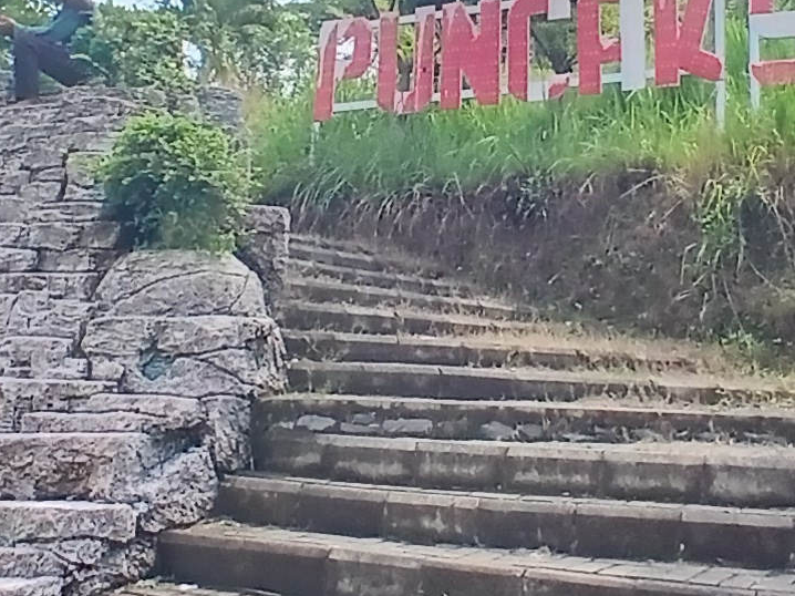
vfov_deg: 23.7
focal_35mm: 61
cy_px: 144
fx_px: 1400
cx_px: 441
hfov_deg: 31.7
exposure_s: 1/500
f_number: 2.2
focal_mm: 1.4
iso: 50
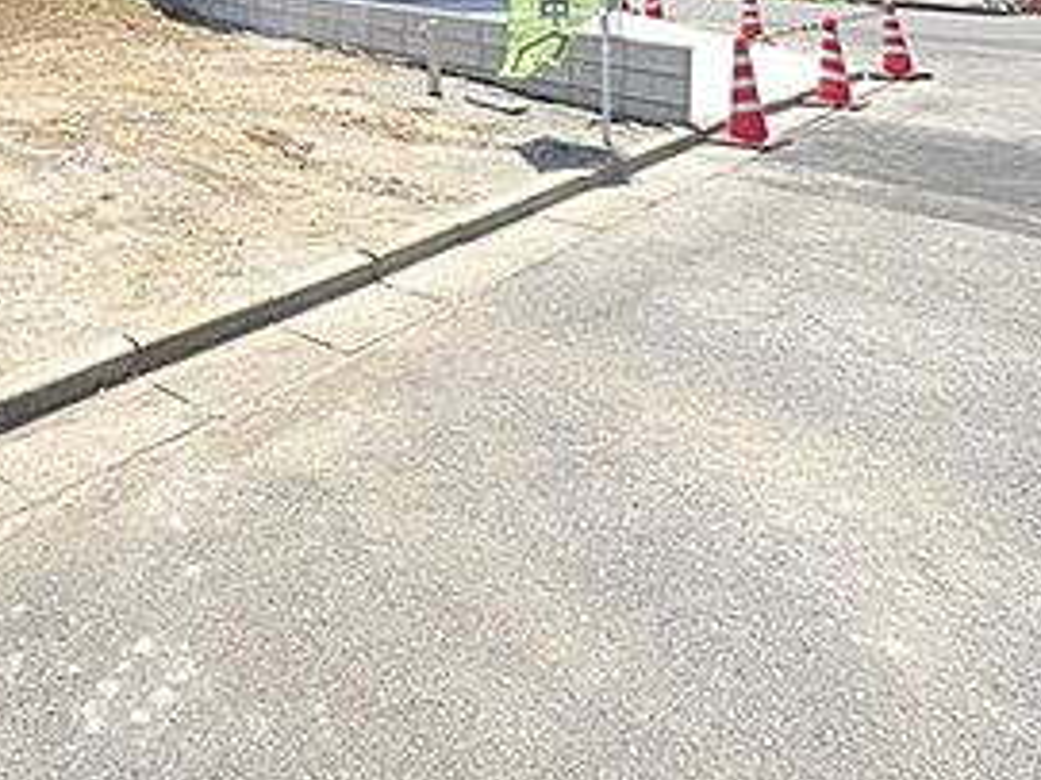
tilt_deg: -1.1
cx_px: 169
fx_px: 932
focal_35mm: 31
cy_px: -69
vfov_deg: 38.1
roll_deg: -1.0
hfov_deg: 53.4
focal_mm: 2.22
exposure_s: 1/1420
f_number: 2.2
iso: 50
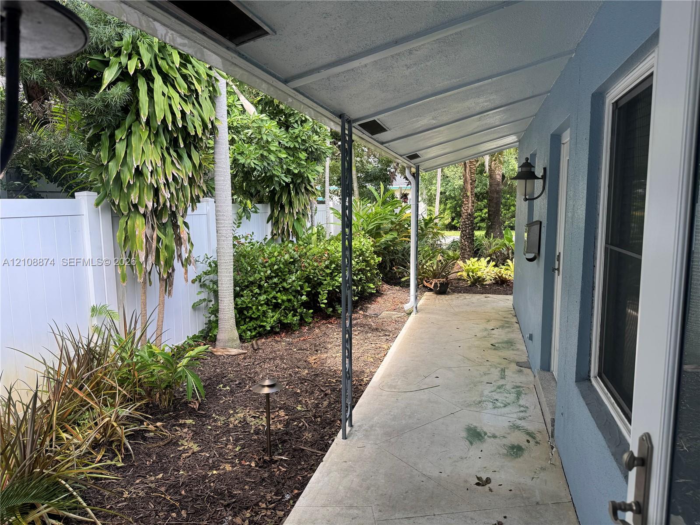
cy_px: 262
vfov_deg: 56.8
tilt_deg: -7.0
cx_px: 350
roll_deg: +0.0
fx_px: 485
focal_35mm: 24
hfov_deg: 71.6
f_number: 1.78
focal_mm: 6.76
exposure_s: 1/514
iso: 80
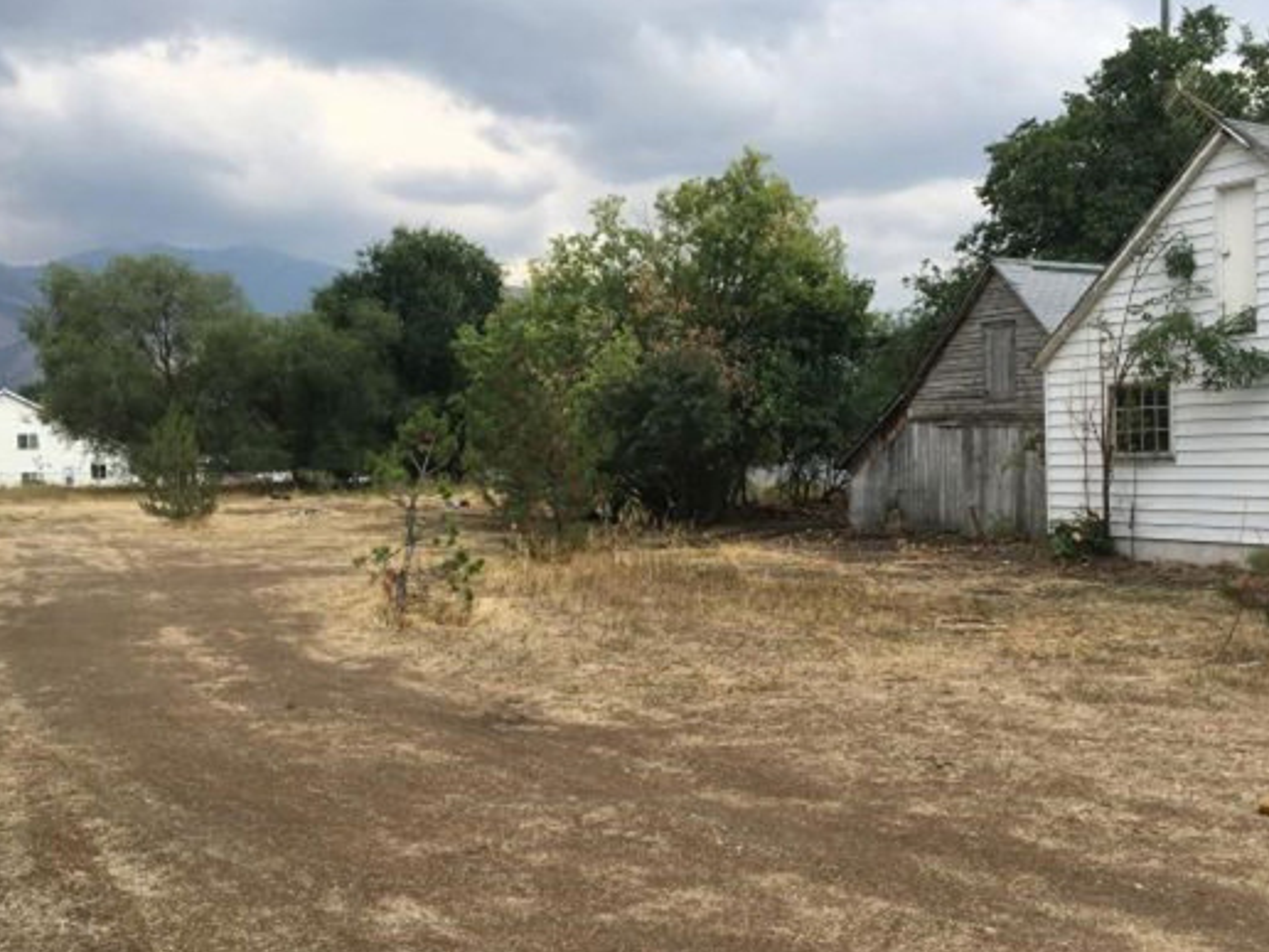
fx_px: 1320
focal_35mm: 36
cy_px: 509
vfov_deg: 39.6
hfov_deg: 51.3
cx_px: 681
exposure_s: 1/855
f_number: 2.2
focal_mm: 4.15
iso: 25
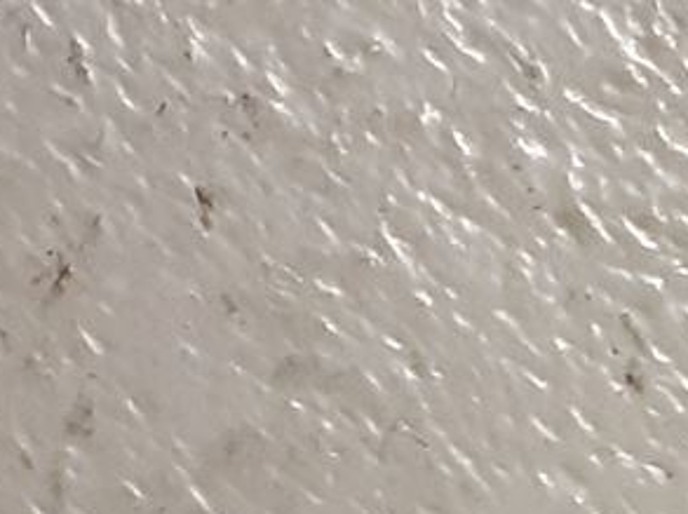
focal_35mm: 182
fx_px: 3613
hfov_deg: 8.5
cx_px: -1594
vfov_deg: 7.6
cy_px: -751
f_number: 1.7
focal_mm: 3.93
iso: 160
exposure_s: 1/50
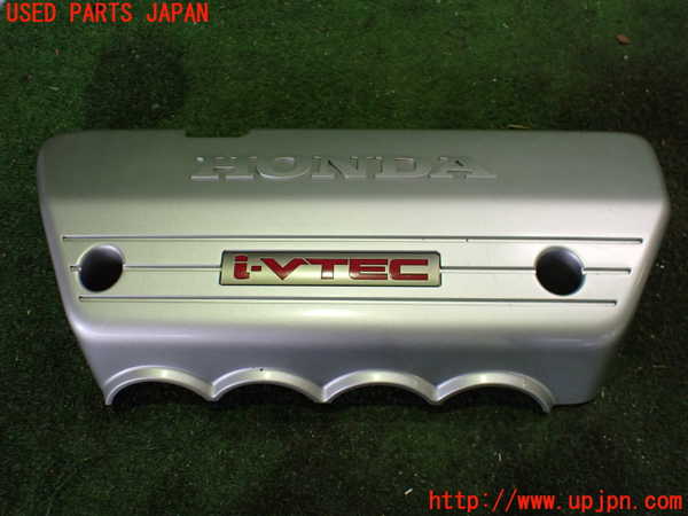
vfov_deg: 46.8
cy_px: 258
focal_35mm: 30
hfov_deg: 60.0
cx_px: 344
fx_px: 596
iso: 640
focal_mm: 5.4
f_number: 2.3
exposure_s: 1/125
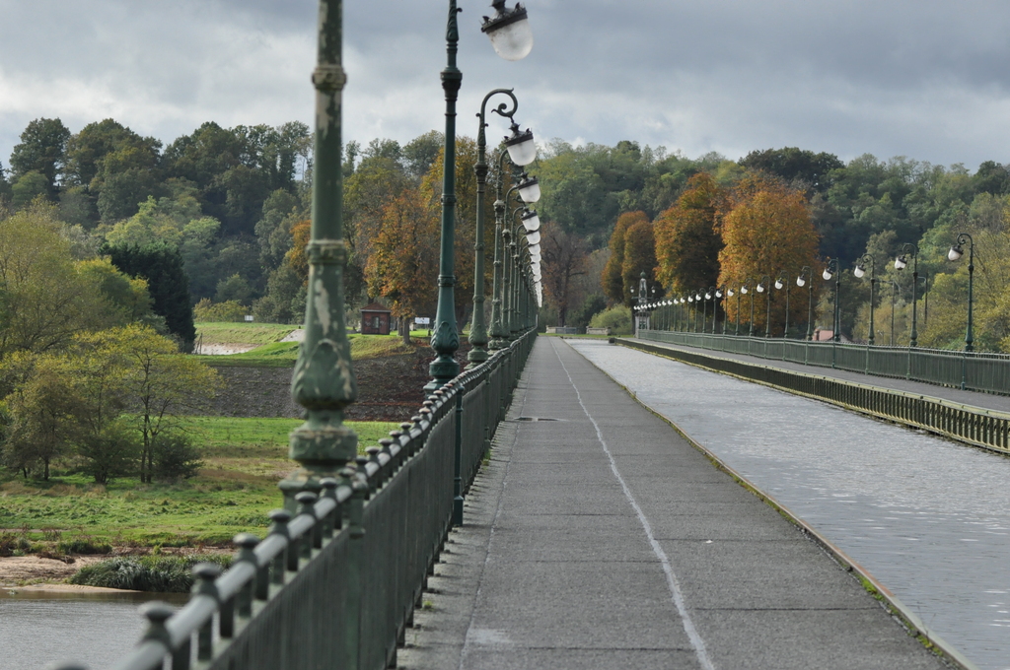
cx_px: 505
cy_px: 335
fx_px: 5254
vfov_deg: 7.3
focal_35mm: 188
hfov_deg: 11.0
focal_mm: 125
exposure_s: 1/1000
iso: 800
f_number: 8
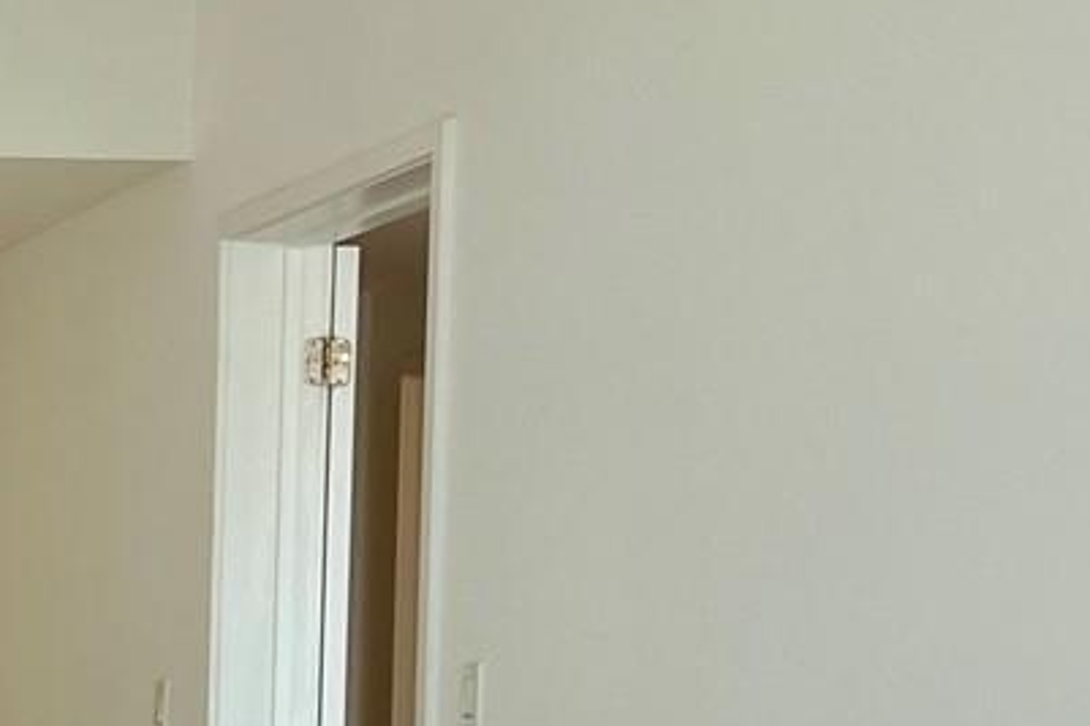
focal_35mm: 108
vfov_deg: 12.4
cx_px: -979
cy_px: 818
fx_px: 3268
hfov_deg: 15.7
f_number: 1.6
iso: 80
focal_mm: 5.1
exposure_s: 1/120
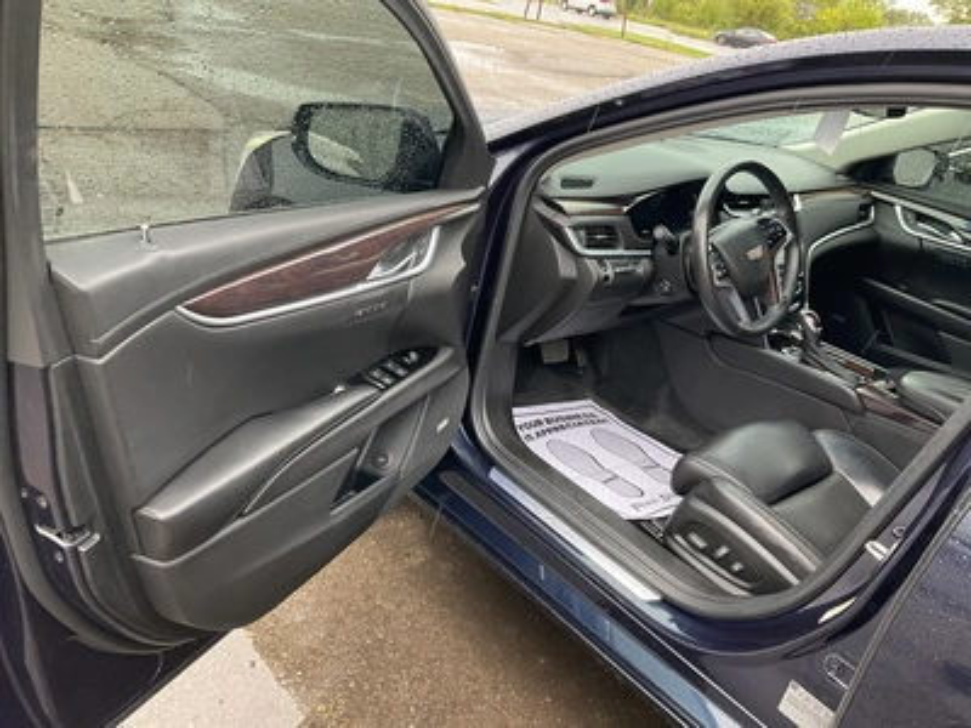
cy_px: 364
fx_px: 813
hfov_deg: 61.7
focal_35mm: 29
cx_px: 486
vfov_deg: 48.2
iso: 64
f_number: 1.8
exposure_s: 1/92
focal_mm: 3
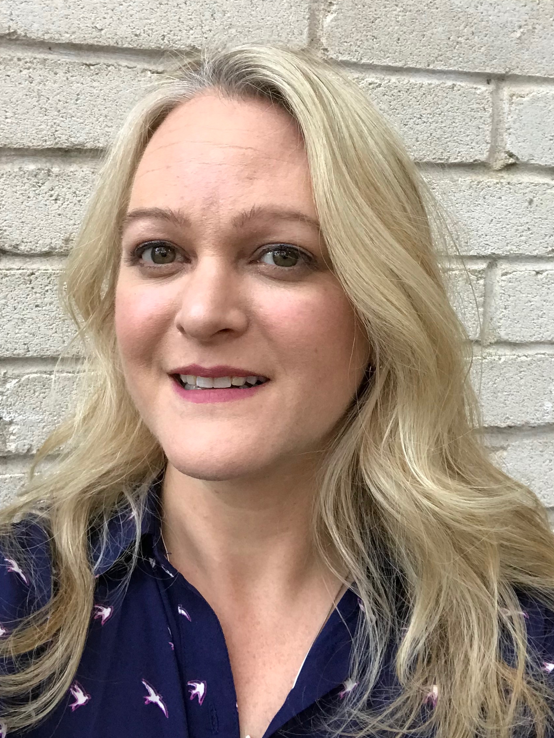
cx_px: 288
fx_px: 938
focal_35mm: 44
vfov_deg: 42.8
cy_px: 319
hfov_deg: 32.9
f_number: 2.2
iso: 25
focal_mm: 2.87
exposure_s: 1/30
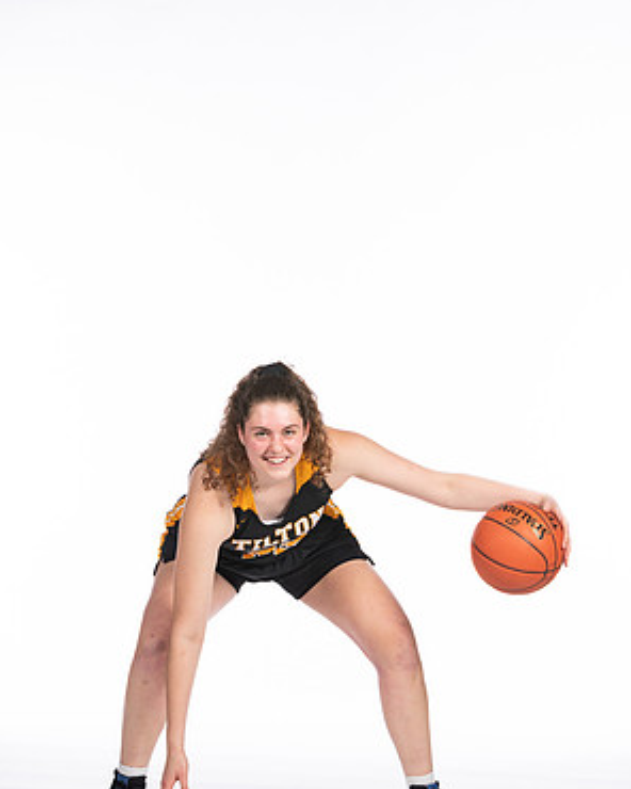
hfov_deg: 12.9
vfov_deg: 16.0
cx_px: 318
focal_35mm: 120
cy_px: 441
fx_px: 2801
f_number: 5
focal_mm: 70
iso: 100
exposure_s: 1/100
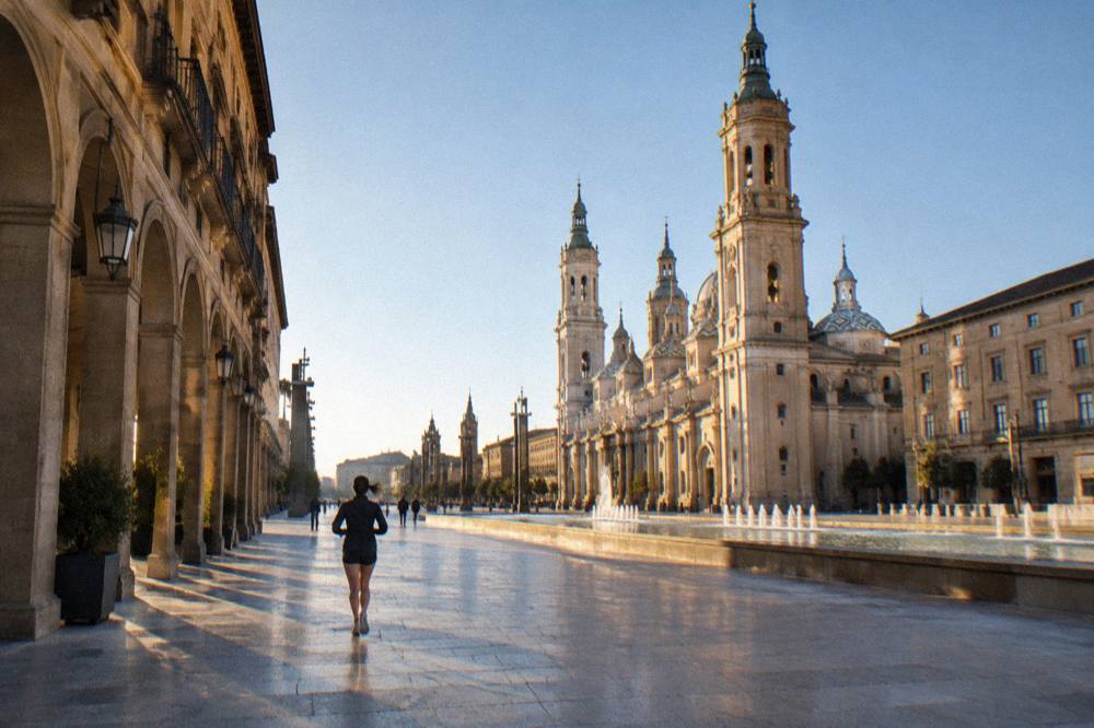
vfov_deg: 37.8
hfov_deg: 54.5
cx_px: 547
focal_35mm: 35
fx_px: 1063
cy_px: 364
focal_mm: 35
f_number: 9
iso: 500
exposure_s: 1/400
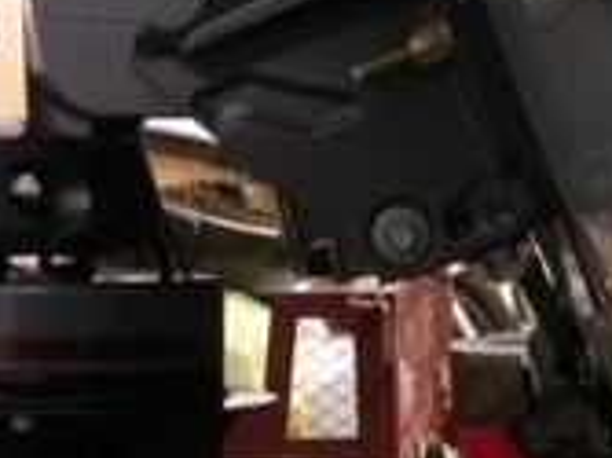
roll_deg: +3.5
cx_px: 546
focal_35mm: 111
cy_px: 531
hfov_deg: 17.5
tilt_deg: -11.6
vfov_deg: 13.0
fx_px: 1961
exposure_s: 1/15
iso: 400
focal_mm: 4.15
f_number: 2.2
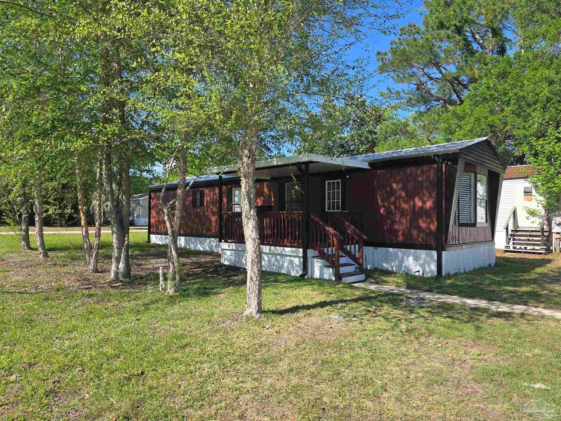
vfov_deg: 58.9
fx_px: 373
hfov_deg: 73.9
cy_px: 210
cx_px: 280
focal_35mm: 23
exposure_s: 1/4237
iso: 80
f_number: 1.7
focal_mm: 6.3
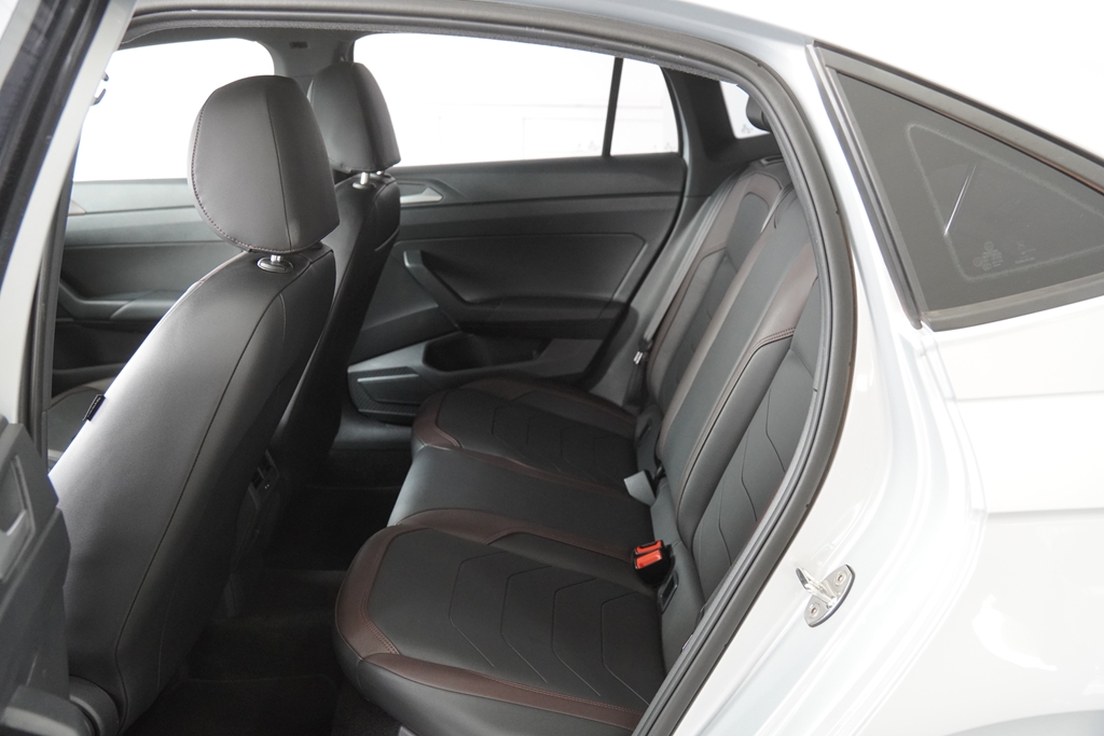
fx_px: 1012
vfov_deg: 40.0
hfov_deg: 57.2
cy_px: 368
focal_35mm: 33
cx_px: 552
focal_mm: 22
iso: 1600
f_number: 3.5
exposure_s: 1/160
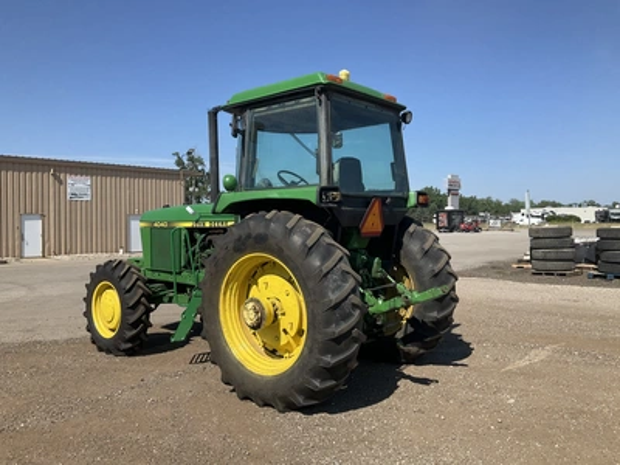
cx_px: 310
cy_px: 232
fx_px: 519
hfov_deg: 61.7
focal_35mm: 29
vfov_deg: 48.2
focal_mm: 3
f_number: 1.8
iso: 25
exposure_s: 1/1848
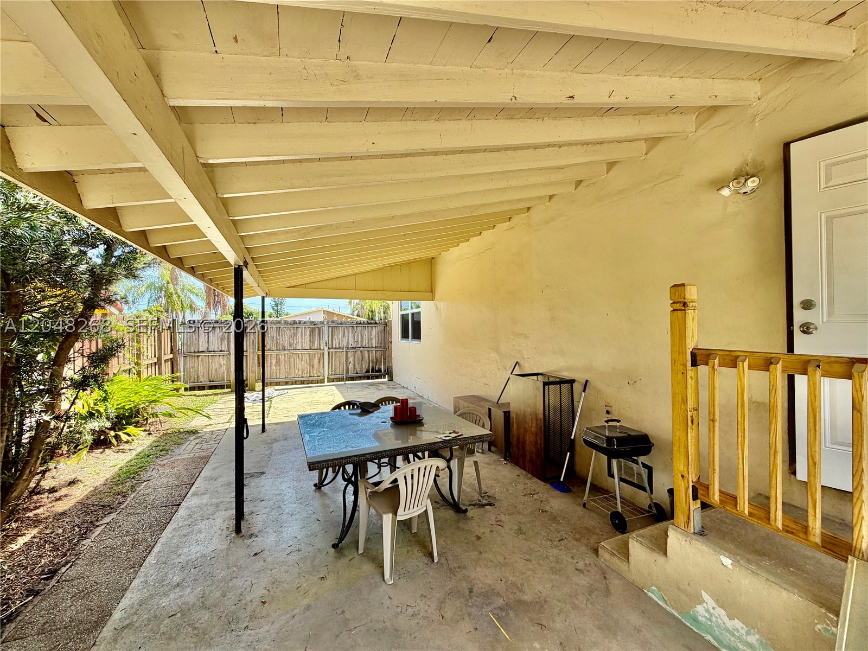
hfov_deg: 102.1
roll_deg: +0.7
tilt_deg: +0.0
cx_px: 434
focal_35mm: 14
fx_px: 351
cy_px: 326
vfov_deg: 85.7
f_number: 2.2
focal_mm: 2.22
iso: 50
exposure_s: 1/210
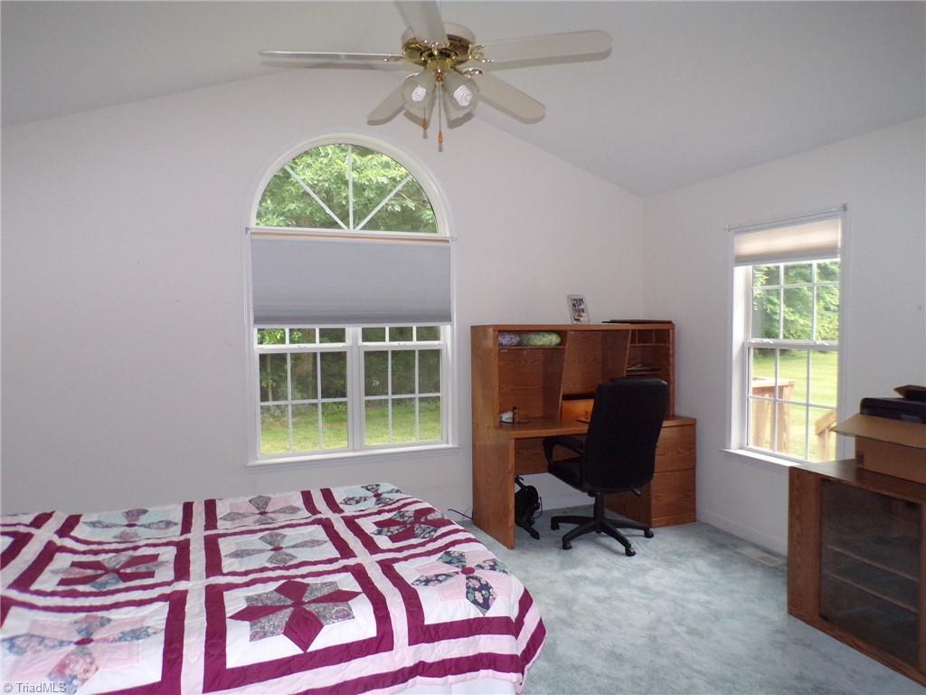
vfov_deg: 56.8
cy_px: 348
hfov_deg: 71.6
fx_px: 642
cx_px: 463
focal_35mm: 24
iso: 320
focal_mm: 4.3
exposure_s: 1/34
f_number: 3
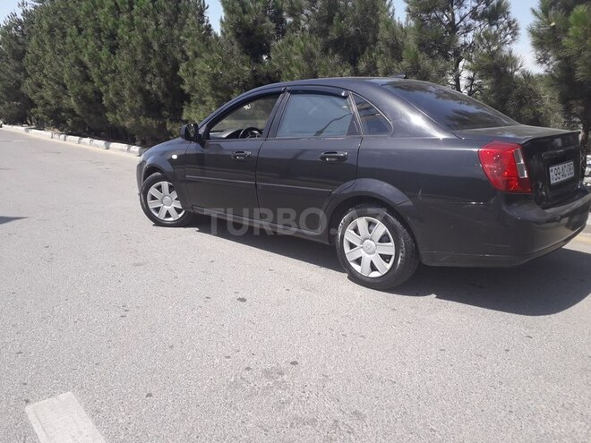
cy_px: 222
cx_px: 296
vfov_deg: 51.4
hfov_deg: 65.3
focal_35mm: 27
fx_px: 461
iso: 40
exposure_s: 1/1015
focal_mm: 3.6
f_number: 1.9
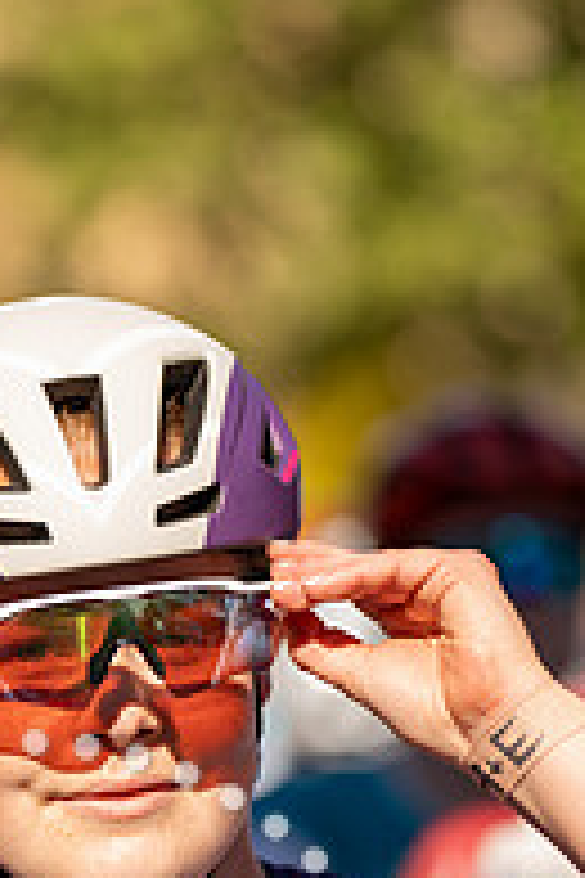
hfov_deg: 4.4
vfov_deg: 6.6
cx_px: 112
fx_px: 7604
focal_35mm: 312
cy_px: 770
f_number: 2.8
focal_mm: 135
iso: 100
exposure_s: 1/1000
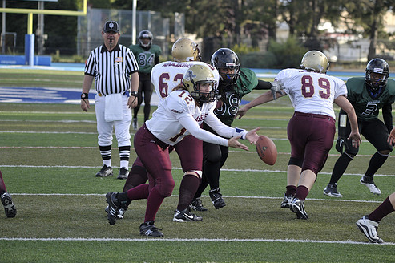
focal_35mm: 200
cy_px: 135
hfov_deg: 10.3
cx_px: 217
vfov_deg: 6.9
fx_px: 2193
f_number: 5
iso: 640
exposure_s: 1/1000
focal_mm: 170
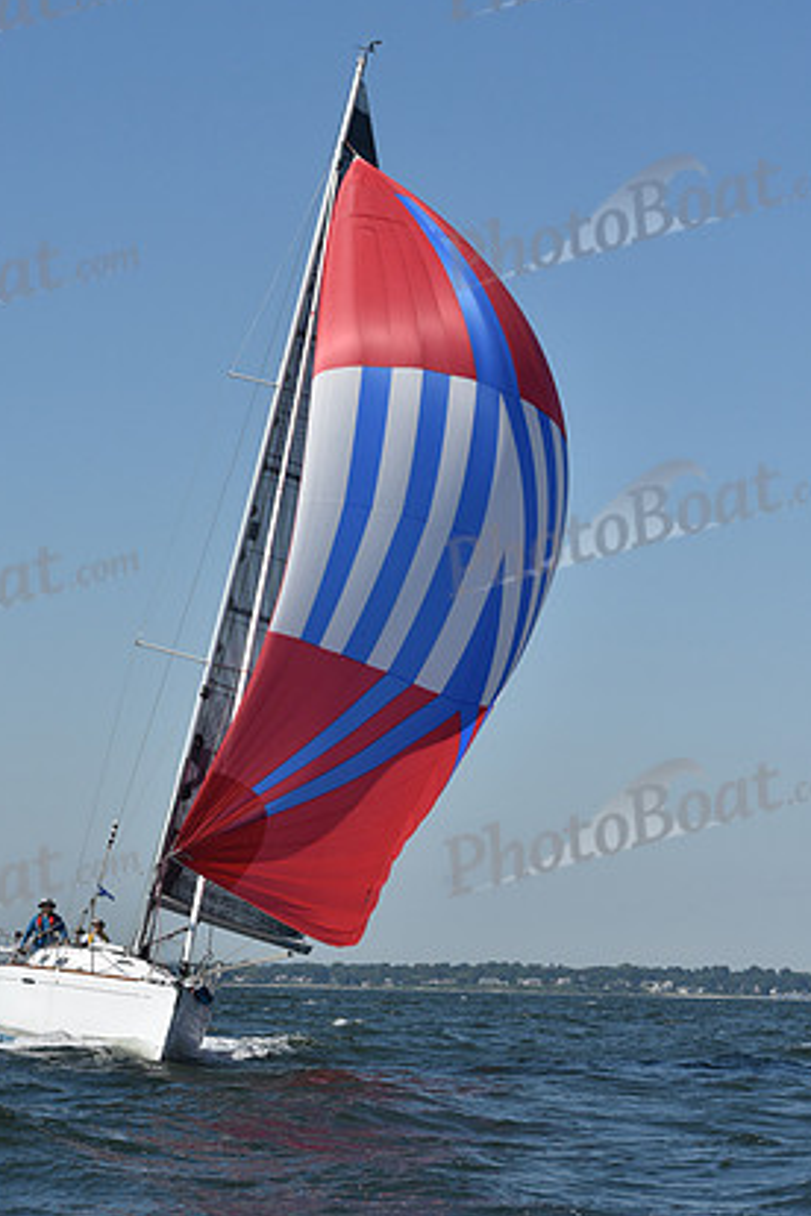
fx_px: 3311
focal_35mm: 98
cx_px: 292
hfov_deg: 13.9
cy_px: 411
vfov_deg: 20.7
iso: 250
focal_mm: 70
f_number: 9
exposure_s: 1/1250
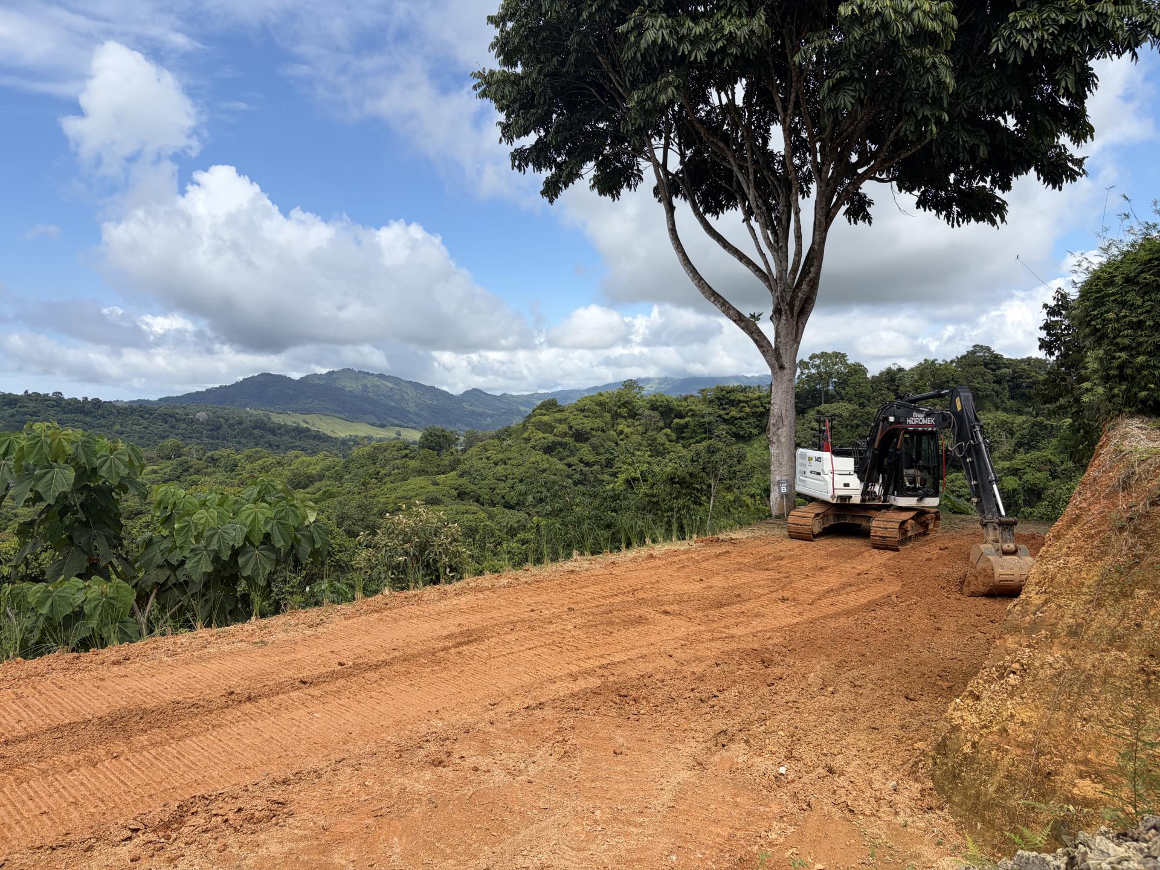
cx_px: 580
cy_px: 435
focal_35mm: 26
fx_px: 871
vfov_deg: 53.1
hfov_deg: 67.3
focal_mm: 5.96
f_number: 1.6
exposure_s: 1/3831
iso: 50
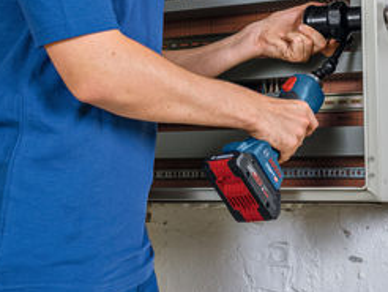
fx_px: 841
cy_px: 24
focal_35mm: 75
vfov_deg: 19.3
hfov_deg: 25.9
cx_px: 230
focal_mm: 24
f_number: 4
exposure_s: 1/100
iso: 800
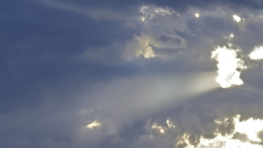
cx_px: 276
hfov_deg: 10.5
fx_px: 1416
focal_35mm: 203
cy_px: 125
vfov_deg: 6.0
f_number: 5.6
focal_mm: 64
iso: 100
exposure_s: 1/500
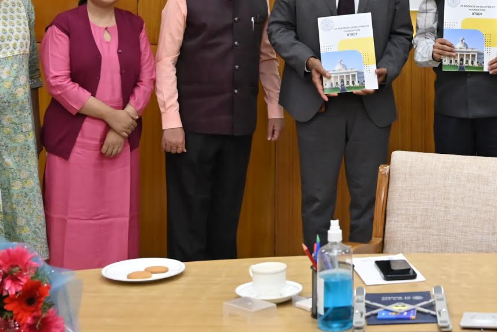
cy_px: -55
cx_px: 456
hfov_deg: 24.3
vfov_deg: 16.3
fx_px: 1119
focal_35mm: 81
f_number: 5.6
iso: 1600
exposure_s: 1/125
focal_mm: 32
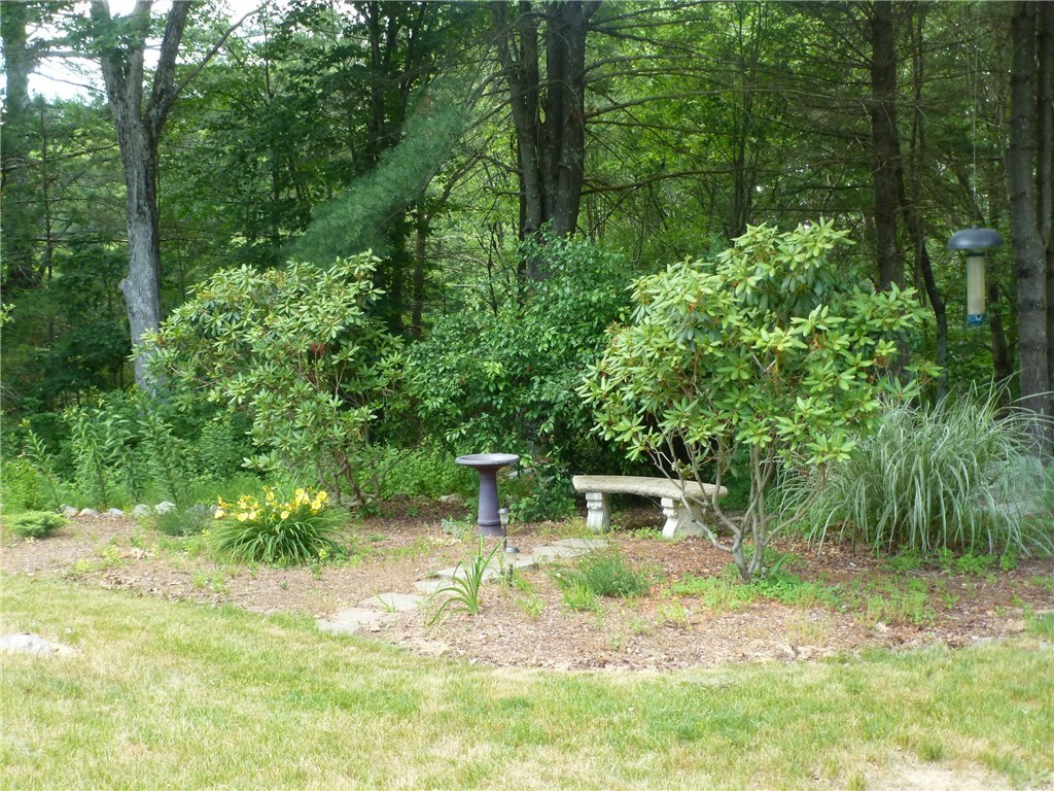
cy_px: 396
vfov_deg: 37.7
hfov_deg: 49.0
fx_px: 1157
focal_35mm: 38
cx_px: 527
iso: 200
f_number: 3.8
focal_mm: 6.8
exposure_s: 1/60
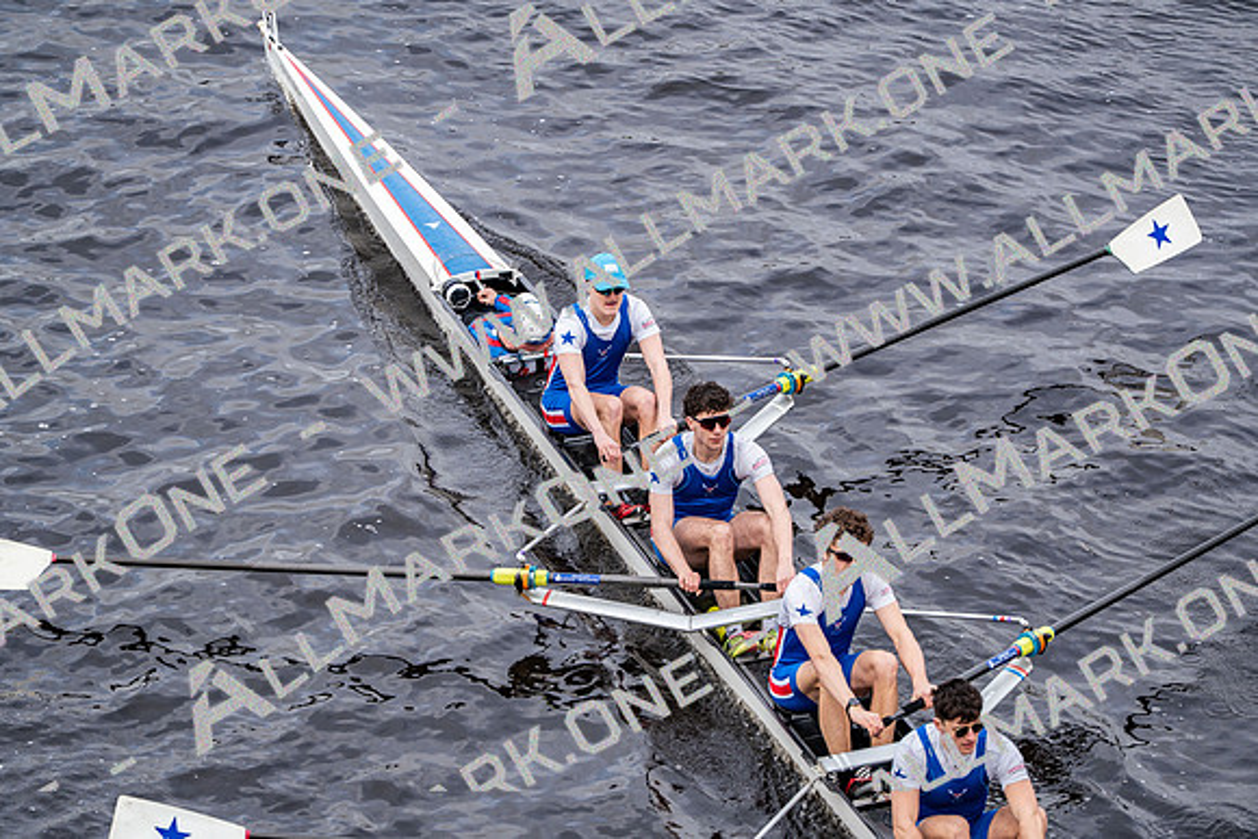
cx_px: 629
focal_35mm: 200
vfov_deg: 6.9
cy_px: 420
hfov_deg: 10.3
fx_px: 6990
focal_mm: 200
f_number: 2.8
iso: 320
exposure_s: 1/2000
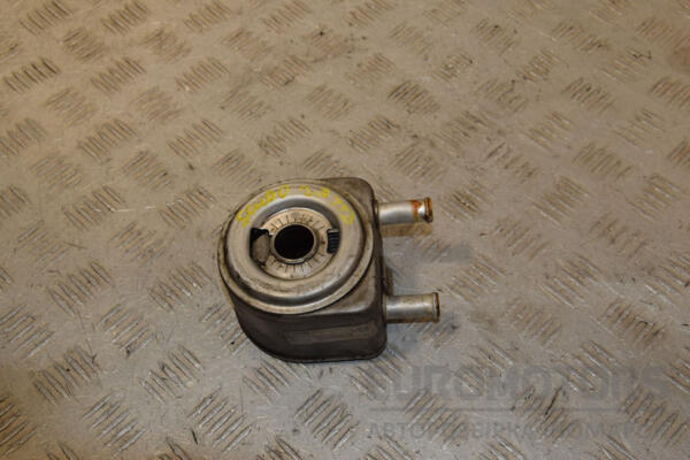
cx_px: 345
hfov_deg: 38.9
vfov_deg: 26.5
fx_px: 977
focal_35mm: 51
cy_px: 230
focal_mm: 34
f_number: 8
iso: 800
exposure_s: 1/200
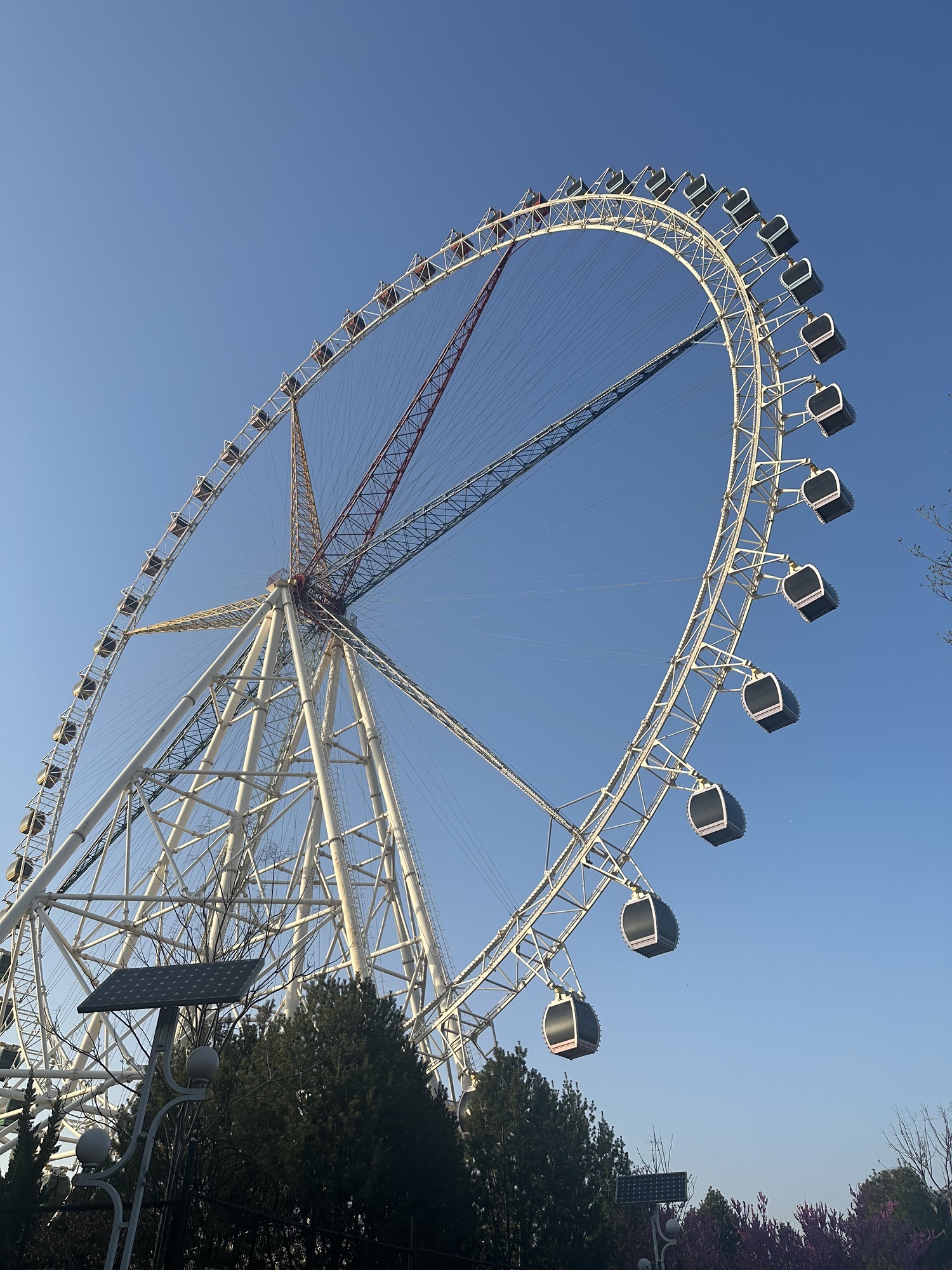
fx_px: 880
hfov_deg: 56.8
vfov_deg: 71.6
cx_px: 476
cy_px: 635
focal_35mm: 24
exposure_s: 1/2967
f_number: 1.78
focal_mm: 6.86
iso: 80
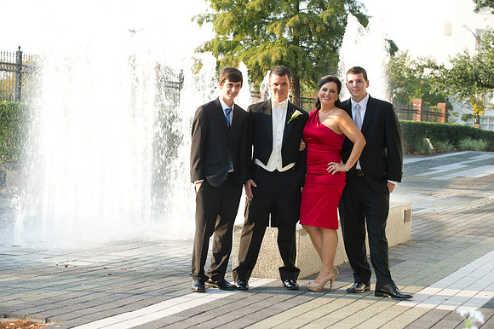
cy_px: 164
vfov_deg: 15.9
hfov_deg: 23.7
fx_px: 1179
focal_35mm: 86
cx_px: 247
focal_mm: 86
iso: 320
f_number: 5.6
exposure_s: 1/125
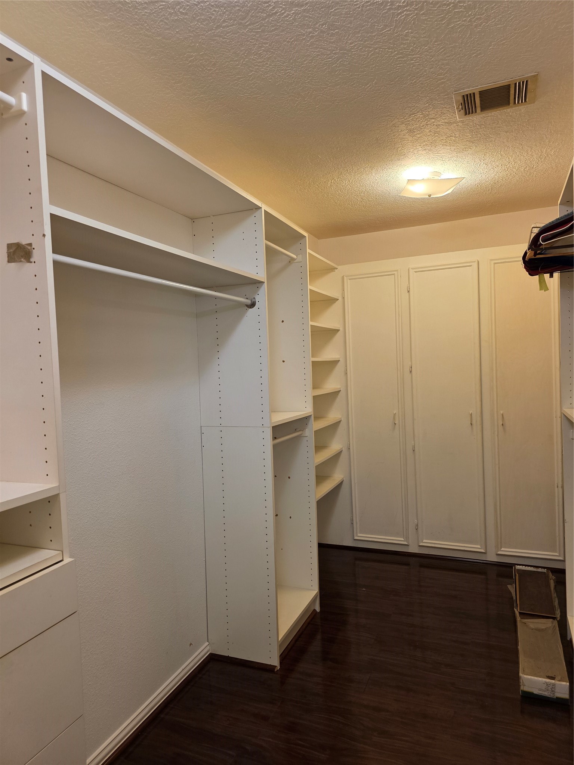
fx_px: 509
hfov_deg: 58.9
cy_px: 382
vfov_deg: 73.9
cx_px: 287
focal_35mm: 23
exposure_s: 1/120
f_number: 1.7
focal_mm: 6.3
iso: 250
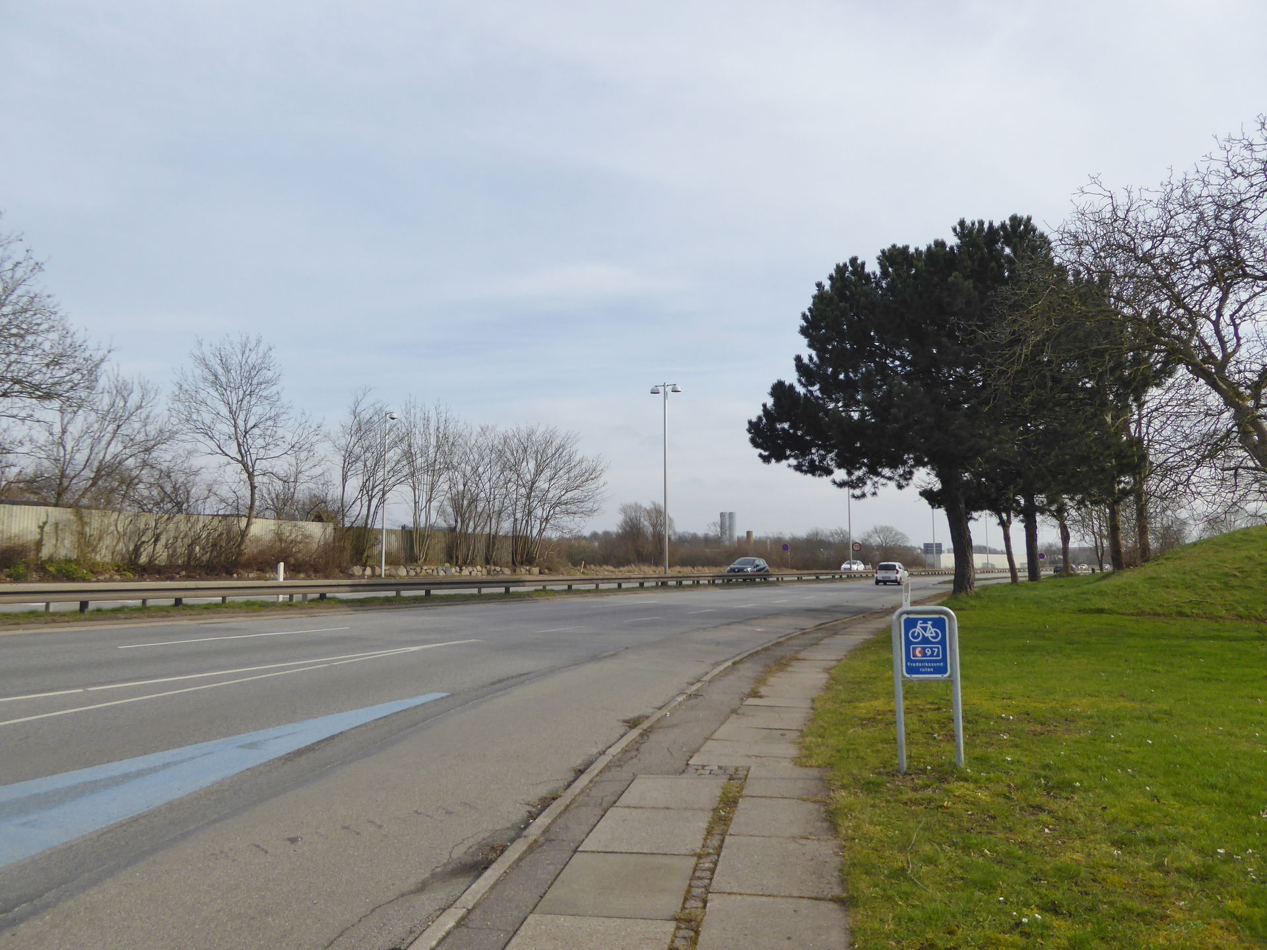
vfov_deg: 54.9
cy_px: 475
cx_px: 634
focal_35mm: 25
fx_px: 915
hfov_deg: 69.4
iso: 100
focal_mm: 4.3
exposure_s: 1/1000
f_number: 3.3
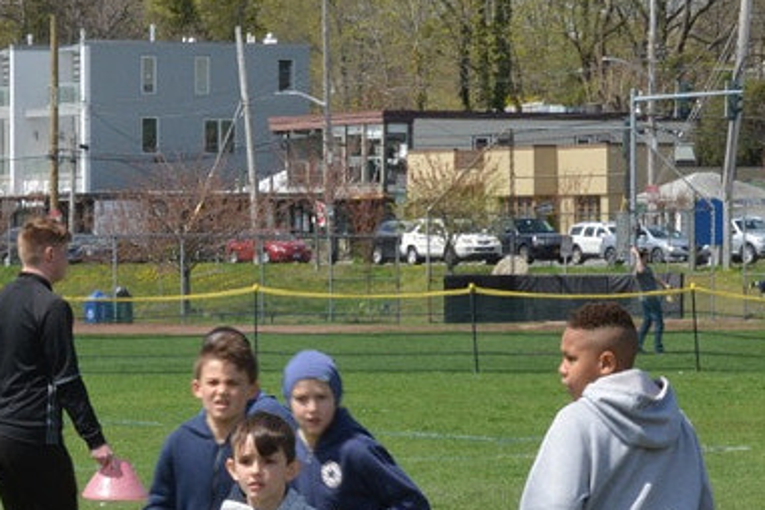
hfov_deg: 7.0
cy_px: 547
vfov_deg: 4.7
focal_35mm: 294
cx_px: 438
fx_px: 6247
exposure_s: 1/125
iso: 500
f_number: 22
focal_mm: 70
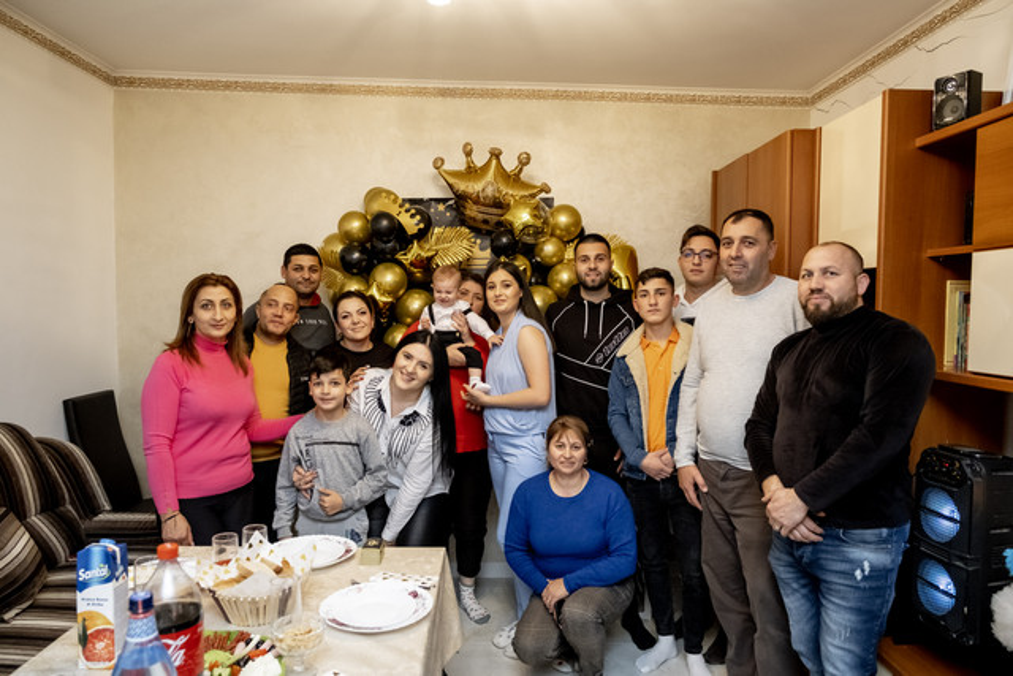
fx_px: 675
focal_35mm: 24
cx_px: 506
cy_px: 338
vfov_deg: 53.2
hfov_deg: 73.7
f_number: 2.8
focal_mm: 16
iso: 2000
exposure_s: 1/160
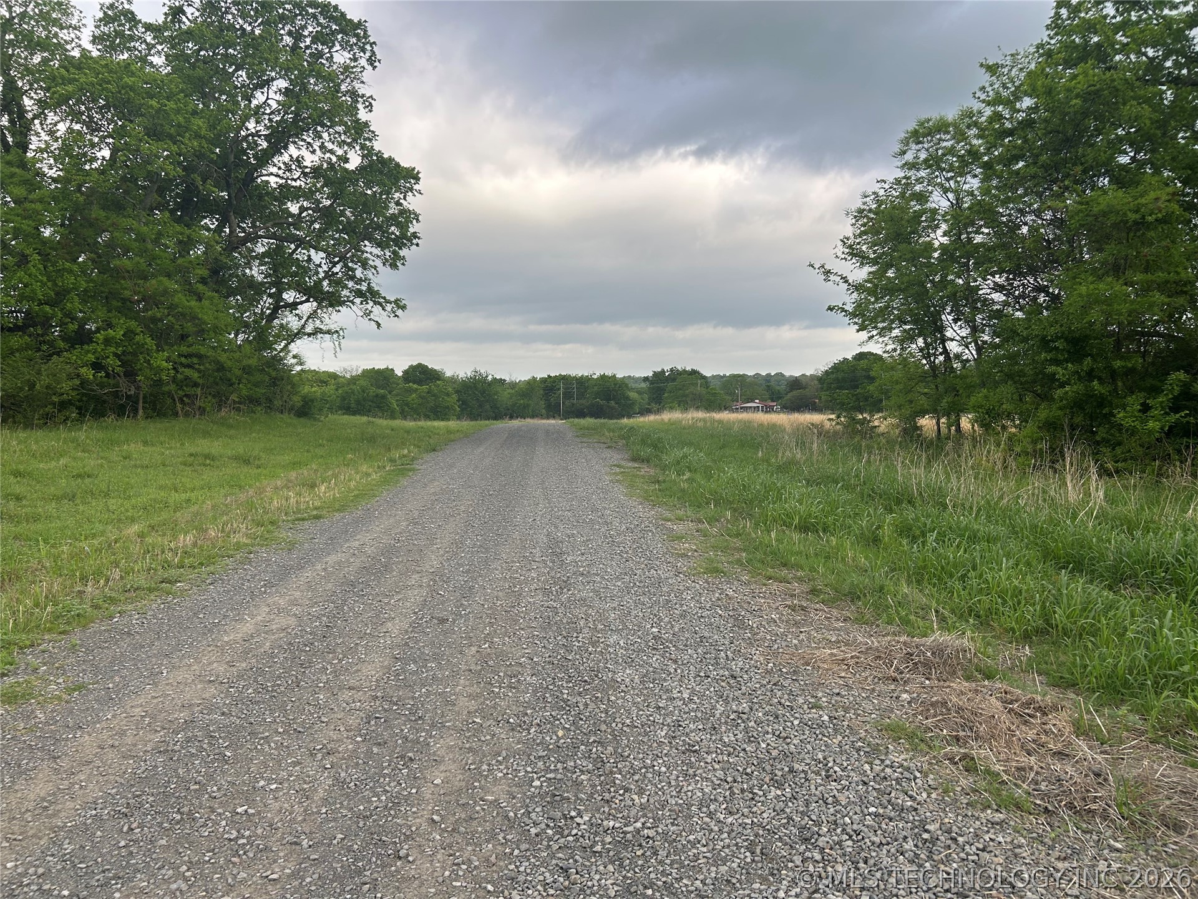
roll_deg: +1.2
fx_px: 900
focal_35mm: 26
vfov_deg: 53.1
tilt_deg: -4.3
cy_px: 450
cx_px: 599
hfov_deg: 67.3
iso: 50
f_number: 1.5
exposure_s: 1/873
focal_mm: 5.7
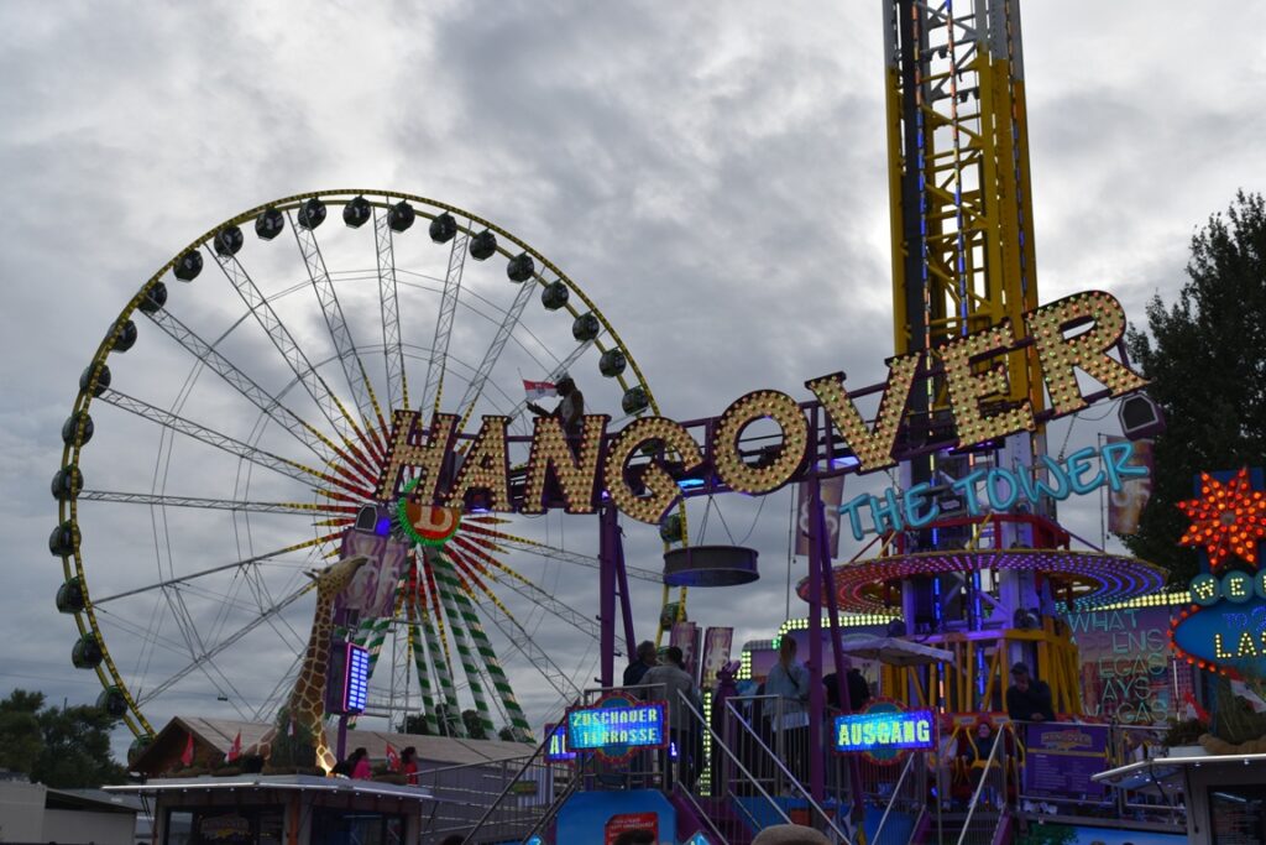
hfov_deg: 43.6
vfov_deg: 29.9
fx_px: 1583
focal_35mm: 45
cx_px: 633
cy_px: 422
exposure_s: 1/320
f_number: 9
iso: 200
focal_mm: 30
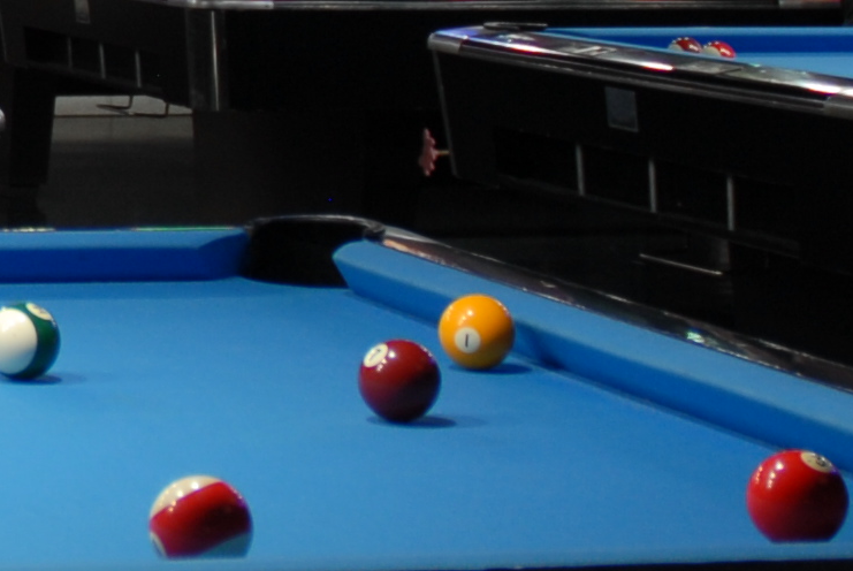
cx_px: -707
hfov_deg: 13.1
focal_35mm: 141
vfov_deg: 9.6
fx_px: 3345
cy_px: -157
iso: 100
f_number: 3.5
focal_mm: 18
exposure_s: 1/8
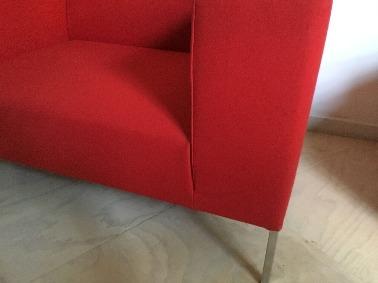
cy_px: 142
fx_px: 317
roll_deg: -0.7
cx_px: 189
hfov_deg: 61.7
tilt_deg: -32.5
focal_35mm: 29
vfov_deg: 48.2
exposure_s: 1/17
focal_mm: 4.15
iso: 250
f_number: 2.2
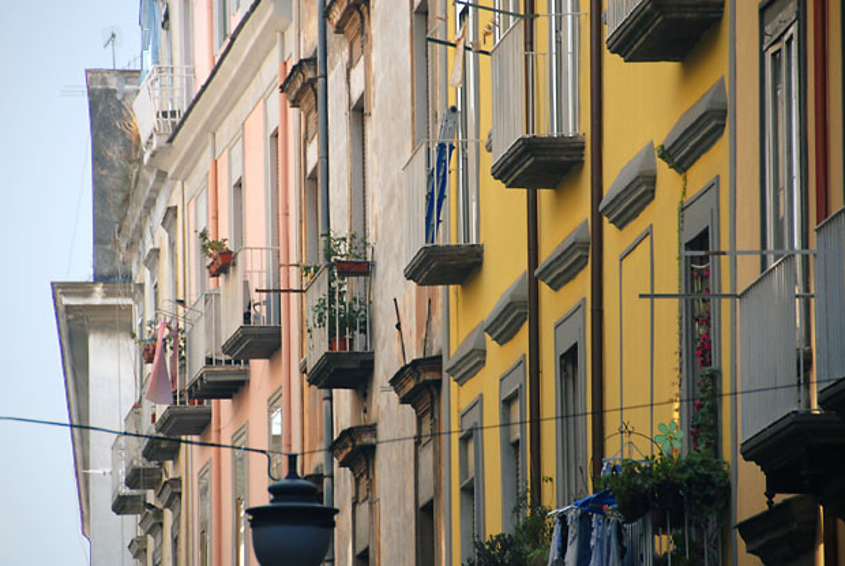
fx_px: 5992
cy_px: 283
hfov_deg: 8.1
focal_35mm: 255
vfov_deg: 5.4
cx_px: 422
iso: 100
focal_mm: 170
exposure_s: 1/100
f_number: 5.6
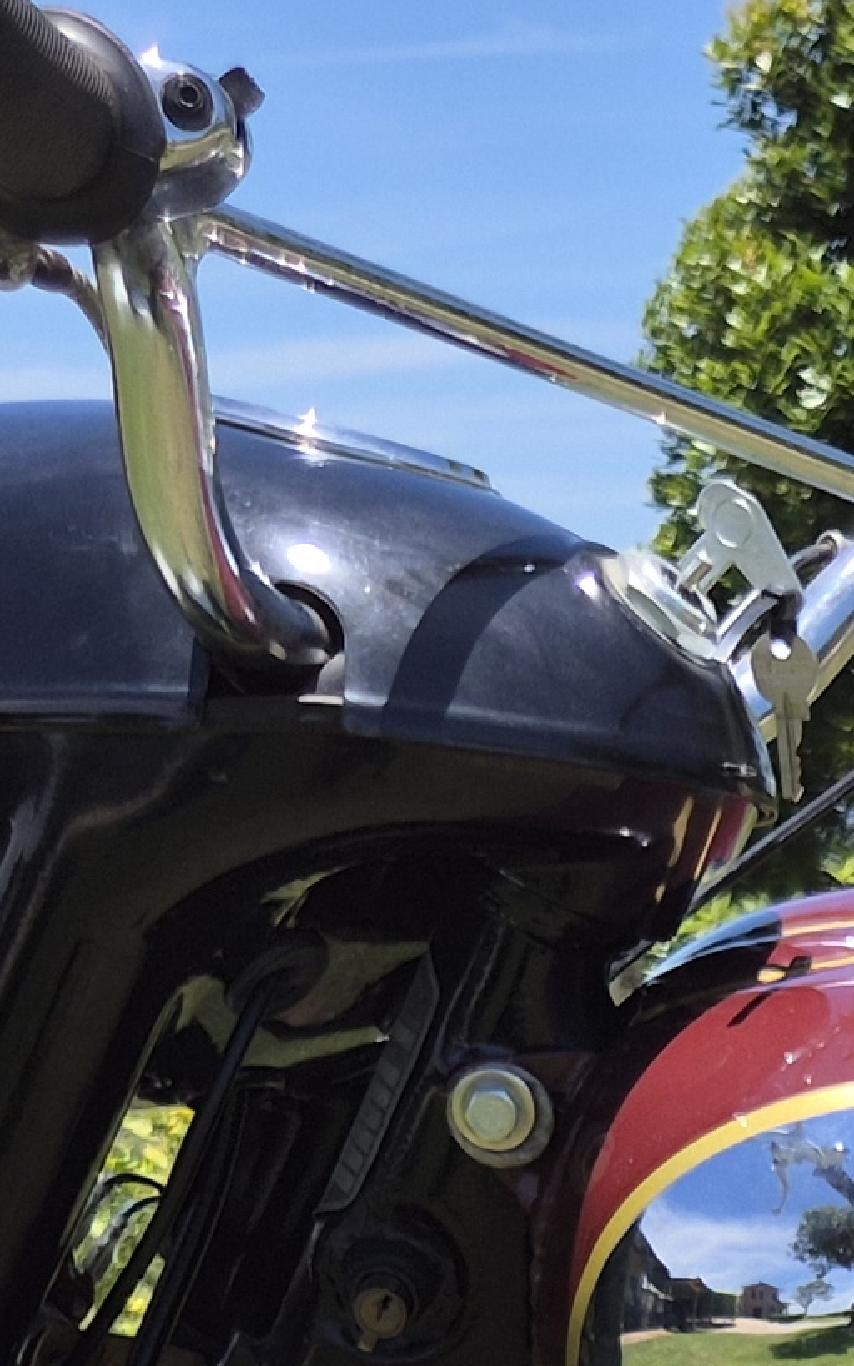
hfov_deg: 10.4
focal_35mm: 119
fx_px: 4431
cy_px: 2292
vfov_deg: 15.5
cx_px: 1545
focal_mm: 5.4
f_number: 1.8
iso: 25
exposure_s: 1/1532
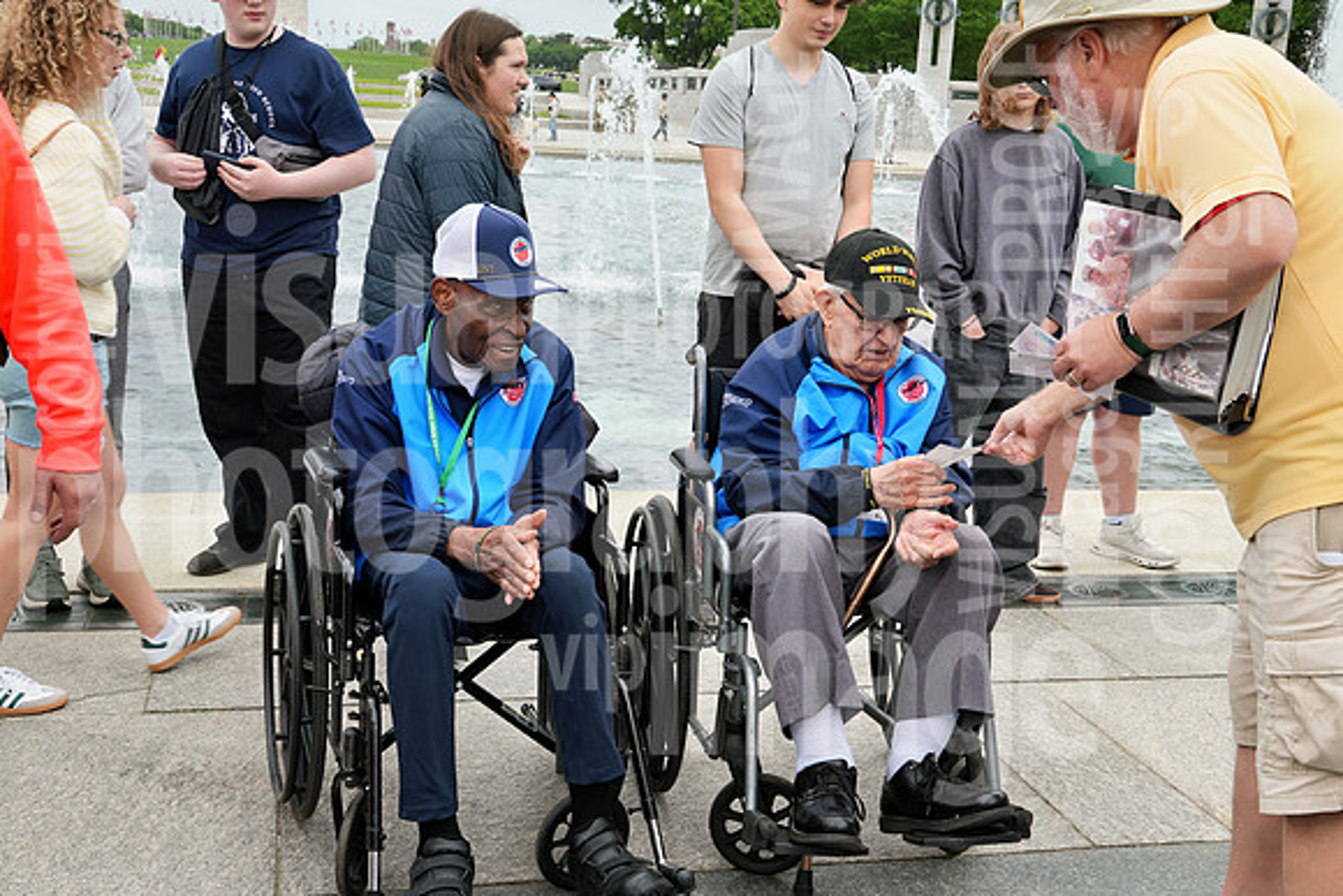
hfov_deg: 45.0
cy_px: 448
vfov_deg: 30.9
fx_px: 1623
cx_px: 672
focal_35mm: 44
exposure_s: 1/125
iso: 100
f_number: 8
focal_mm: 29
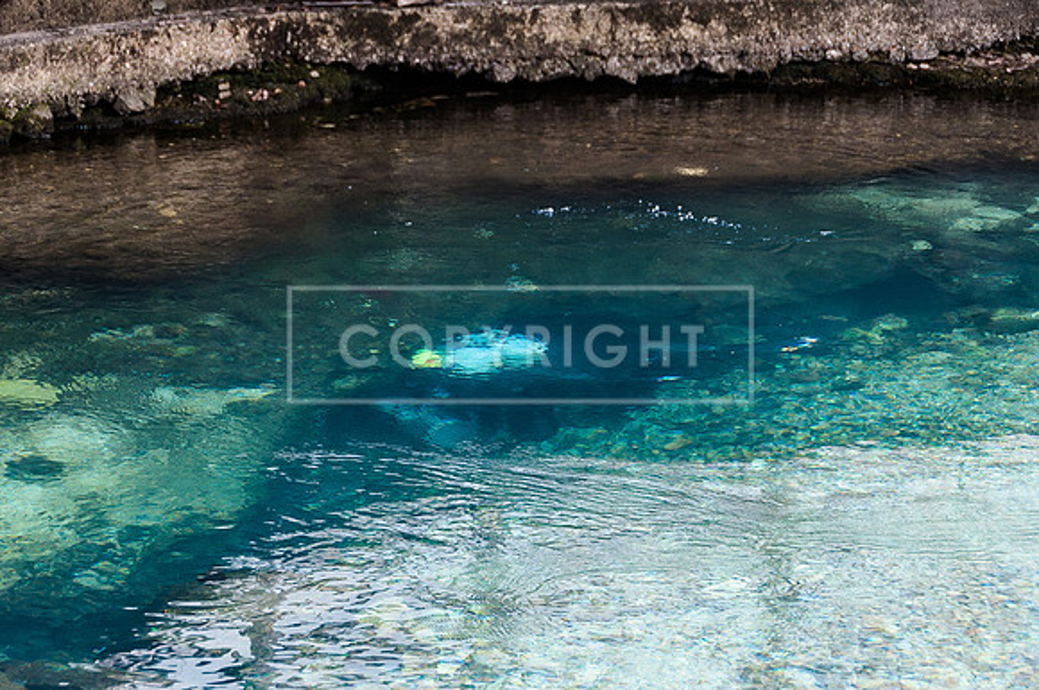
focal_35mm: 93
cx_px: 520
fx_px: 2680
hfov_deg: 21.9
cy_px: 345
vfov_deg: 14.7
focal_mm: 62
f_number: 5
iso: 400
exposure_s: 1/100
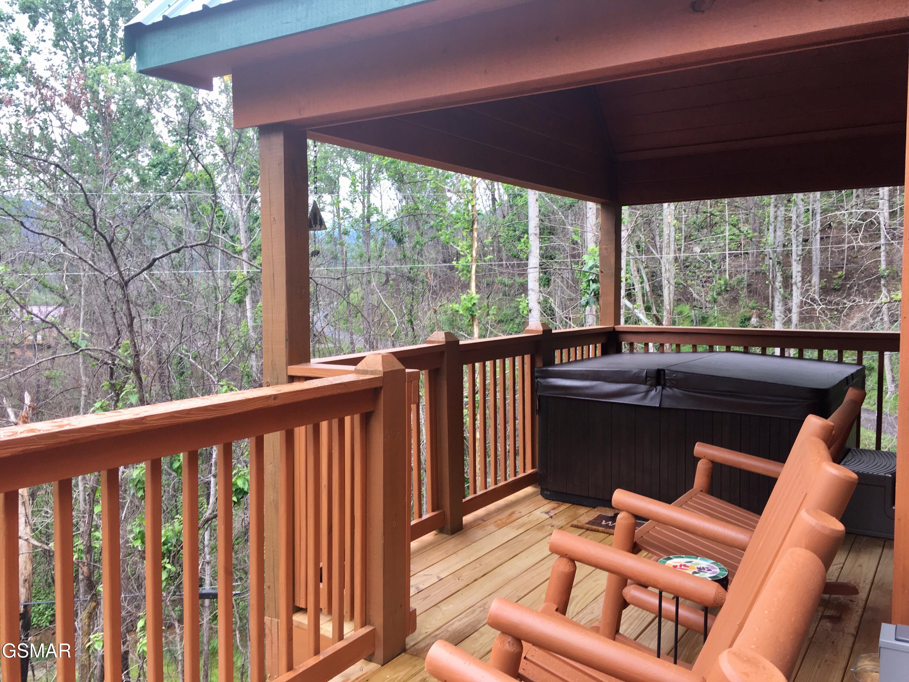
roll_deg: +0.0
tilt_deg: -3.9
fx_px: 762
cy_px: 341
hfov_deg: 61.7
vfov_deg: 48.2
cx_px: 454
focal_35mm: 29
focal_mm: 4.15
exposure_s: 1/120
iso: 25
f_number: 2.2
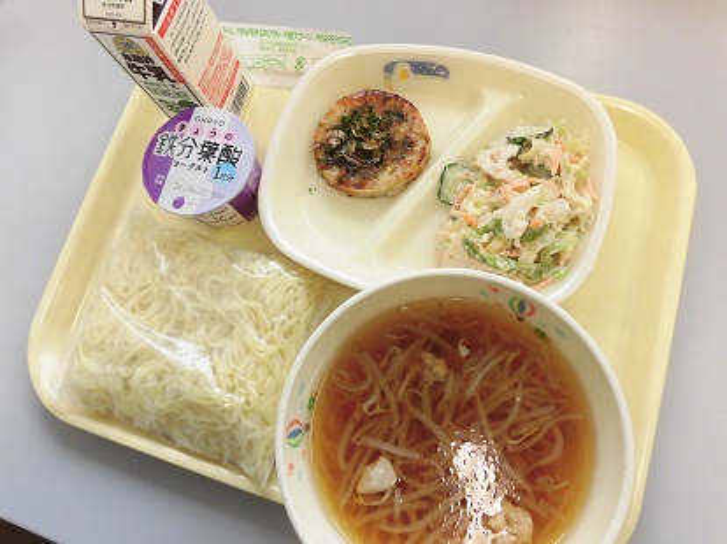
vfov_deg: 56.8
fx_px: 504
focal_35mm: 24
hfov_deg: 71.6
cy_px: 272
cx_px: 364
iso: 160
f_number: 3.1
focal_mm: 4.3
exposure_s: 1/60
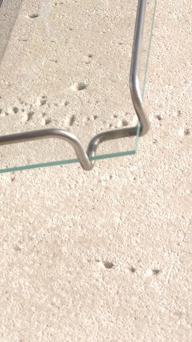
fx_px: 842
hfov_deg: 12.6
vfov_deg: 22.9
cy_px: 150
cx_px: -64
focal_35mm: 93
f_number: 2.4
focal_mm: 4.28
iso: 50
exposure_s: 1/1374
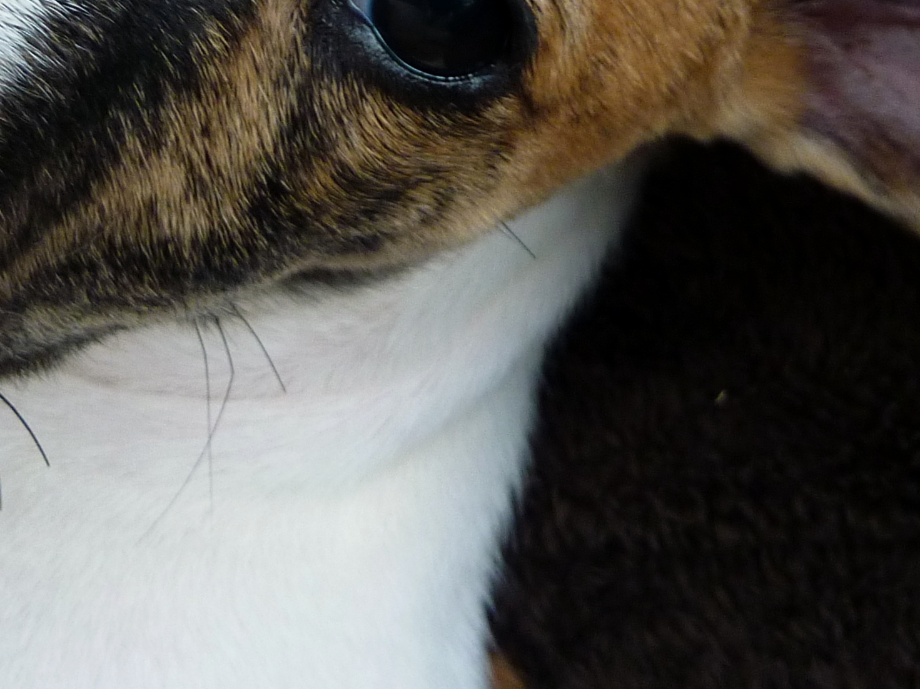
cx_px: 124
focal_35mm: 62
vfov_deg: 22.7
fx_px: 1648
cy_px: -10
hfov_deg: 30.1
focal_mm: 4.1
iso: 160
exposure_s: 1/80
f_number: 3.3
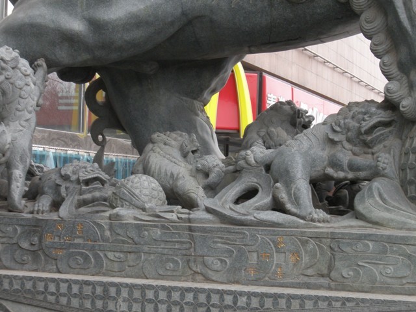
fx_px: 1021
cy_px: 156
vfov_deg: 17.4
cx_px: 208
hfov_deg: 23.0
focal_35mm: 85
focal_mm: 15
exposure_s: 1/80
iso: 100
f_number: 5.1
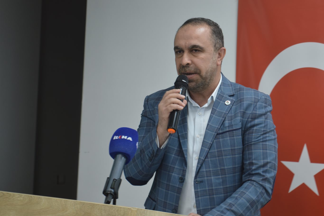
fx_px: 702
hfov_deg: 26.0
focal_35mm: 78
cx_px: 162
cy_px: 108
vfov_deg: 17.5
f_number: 5.6
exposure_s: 1/8
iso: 100
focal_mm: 52
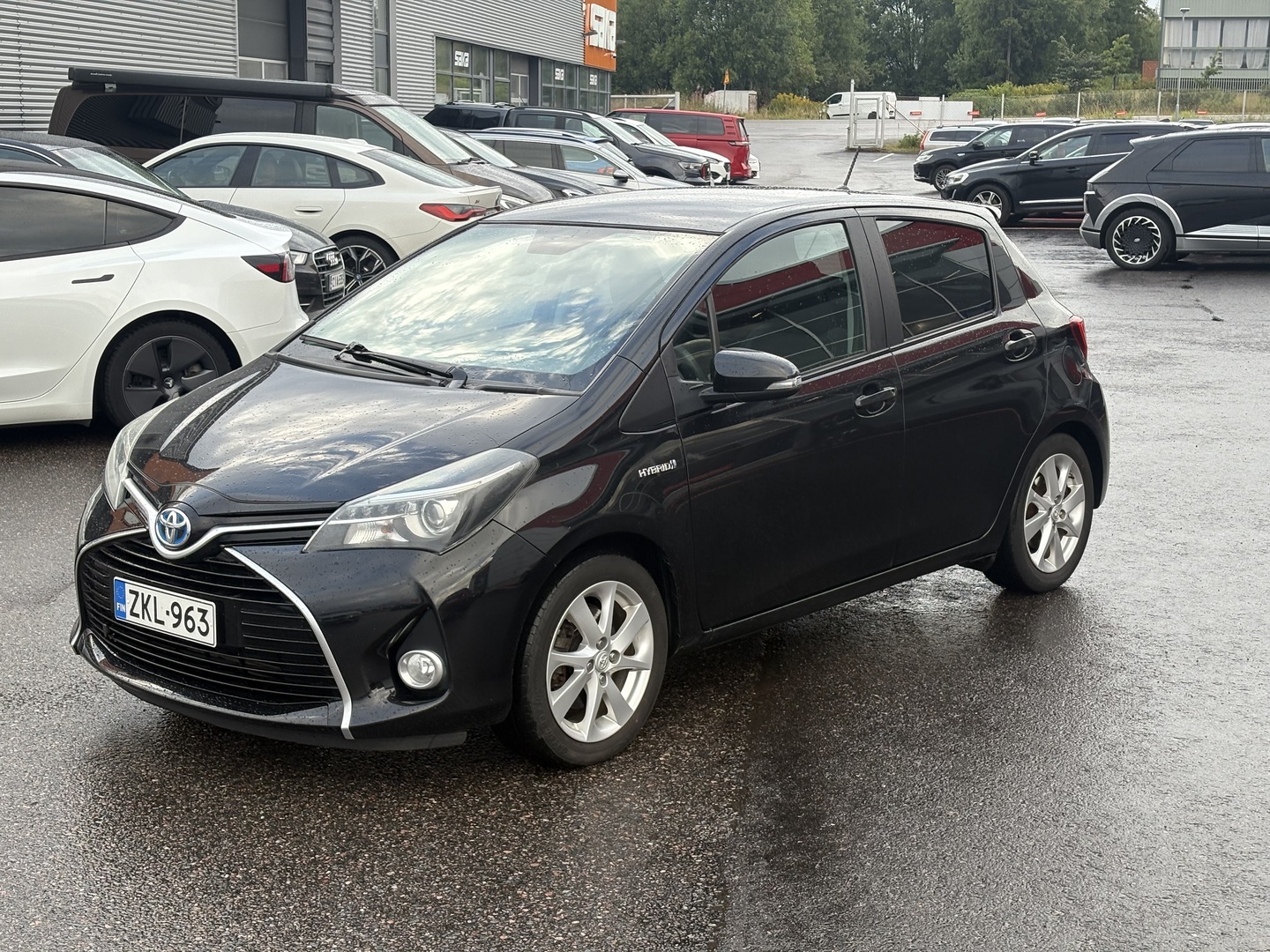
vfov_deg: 28.0
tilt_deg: -5.8
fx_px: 1908
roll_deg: -1.8
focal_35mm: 52
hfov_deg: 36.8
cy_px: 476
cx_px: 635
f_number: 1.6
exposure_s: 1/314
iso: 40
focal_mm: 5.96
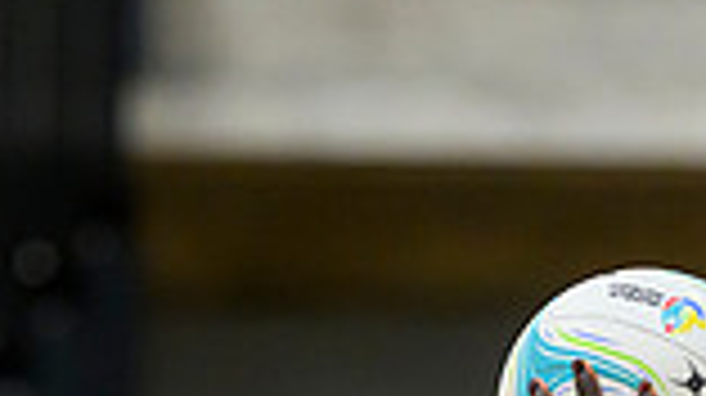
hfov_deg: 2.8
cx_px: 456
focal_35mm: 767
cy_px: 1048
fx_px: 14346
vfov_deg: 1.6
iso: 4000
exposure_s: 1/1000
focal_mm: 155
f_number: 3.2
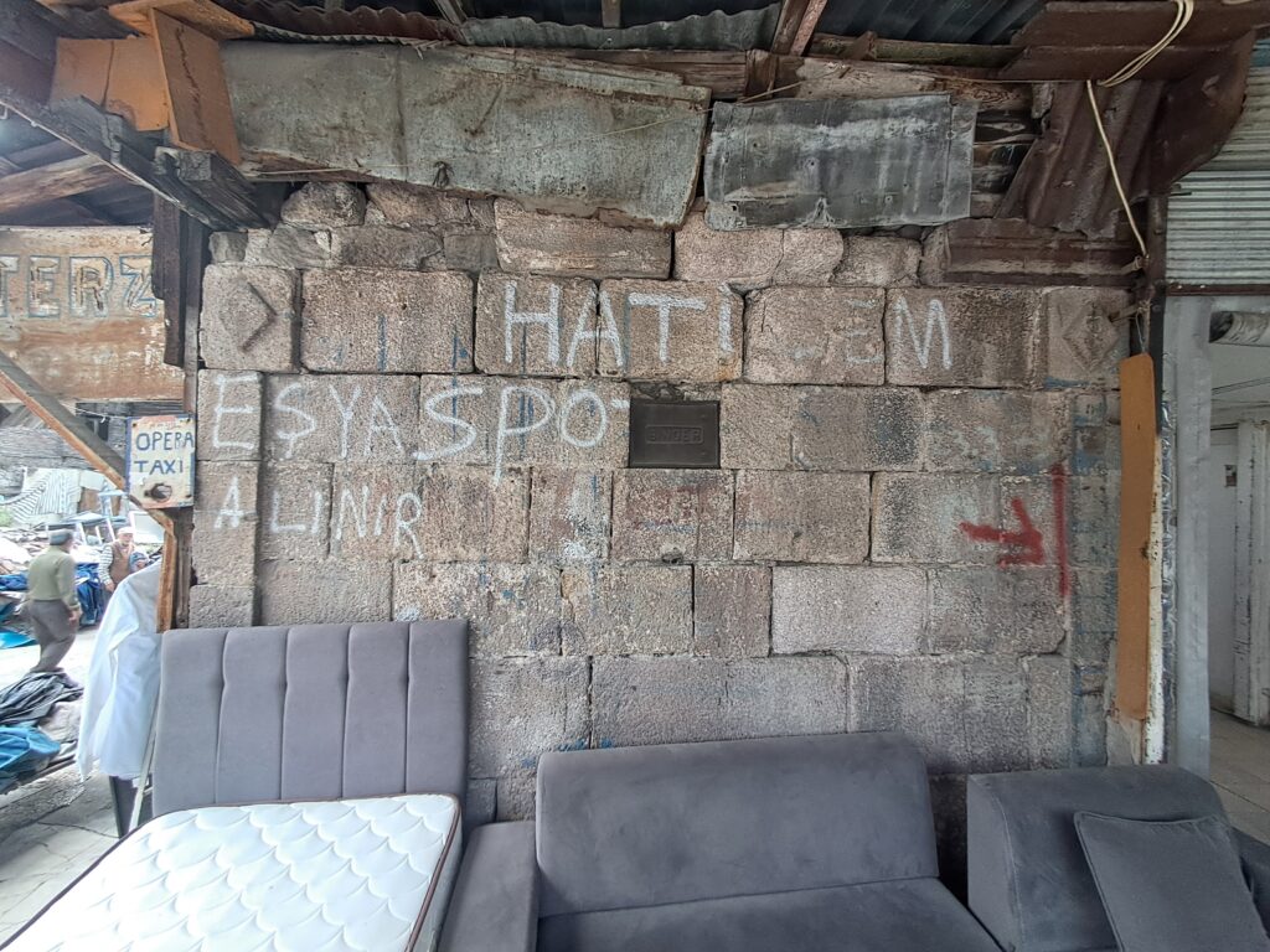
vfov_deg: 78.1
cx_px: 635
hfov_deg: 94.5
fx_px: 587
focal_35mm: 16
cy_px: 476
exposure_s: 1/100
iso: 80
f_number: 2.2
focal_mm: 1.64
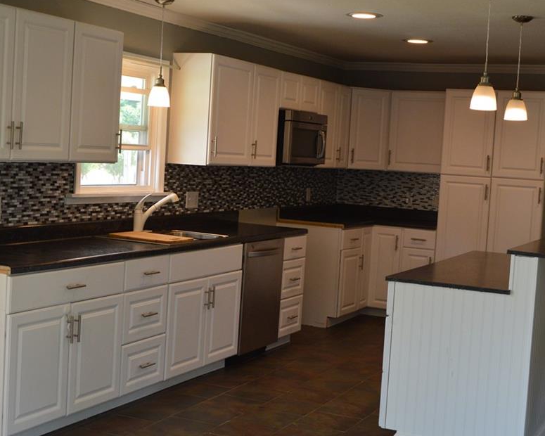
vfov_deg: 26.4
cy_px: 214
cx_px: 264
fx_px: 929
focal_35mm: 58
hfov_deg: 32.7
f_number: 8
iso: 800
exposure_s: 1/60
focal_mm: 31
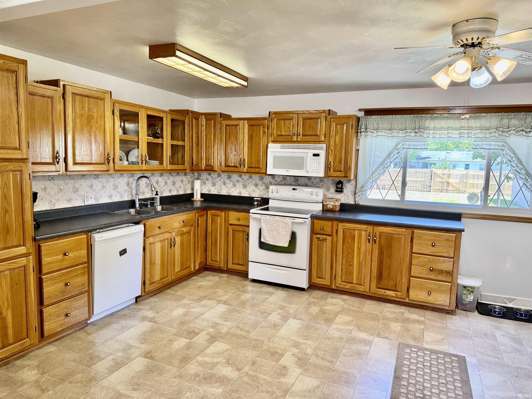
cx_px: 266
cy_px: 200
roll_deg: -1.3
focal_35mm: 24
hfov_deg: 71.6
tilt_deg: -6.0
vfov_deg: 56.8
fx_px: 369
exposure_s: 1/120
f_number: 1.78
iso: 200
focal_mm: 6.76
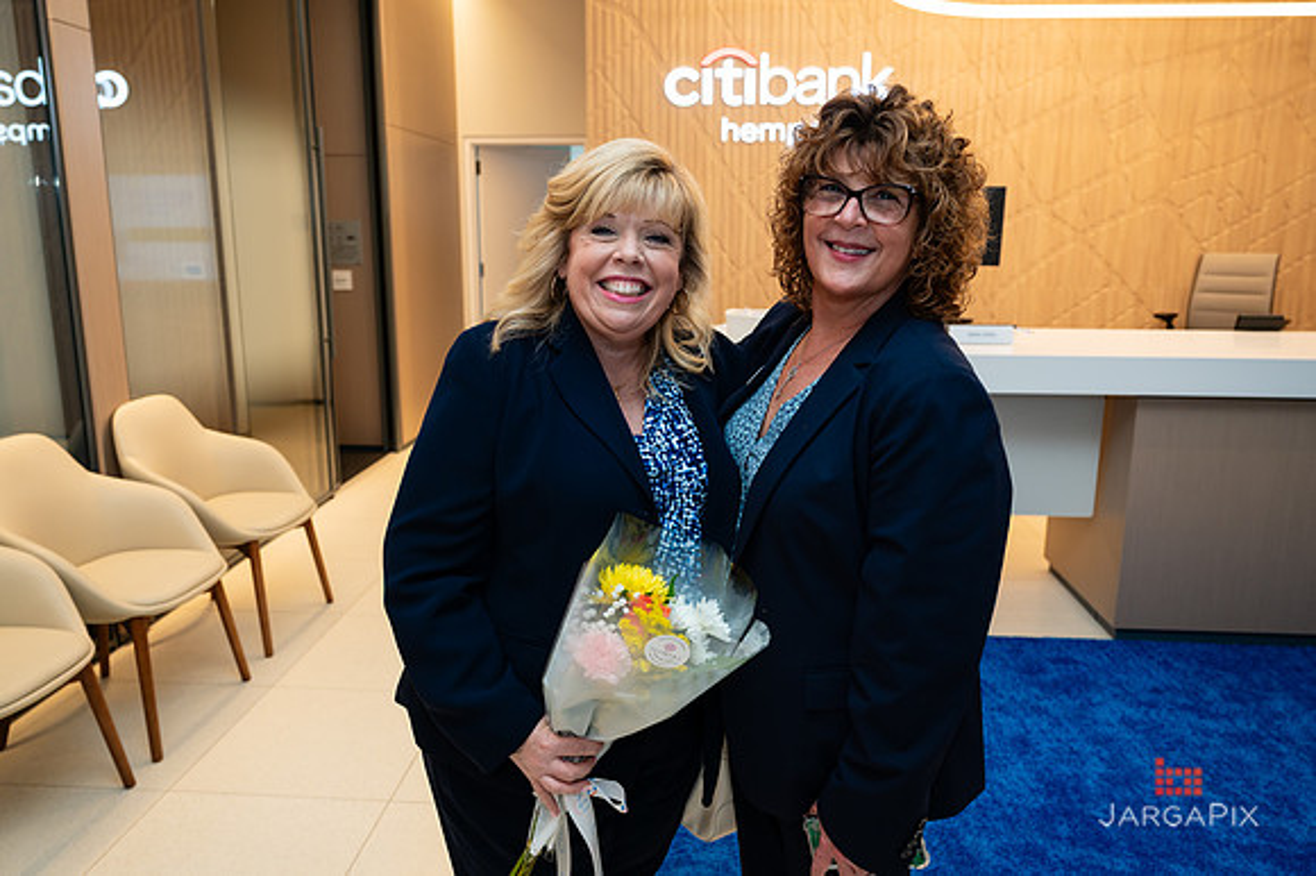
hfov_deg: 68.4
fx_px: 967
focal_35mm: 26
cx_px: 658
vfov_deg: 48.7
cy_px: 430
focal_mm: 26
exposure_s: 1/200
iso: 400
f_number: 4
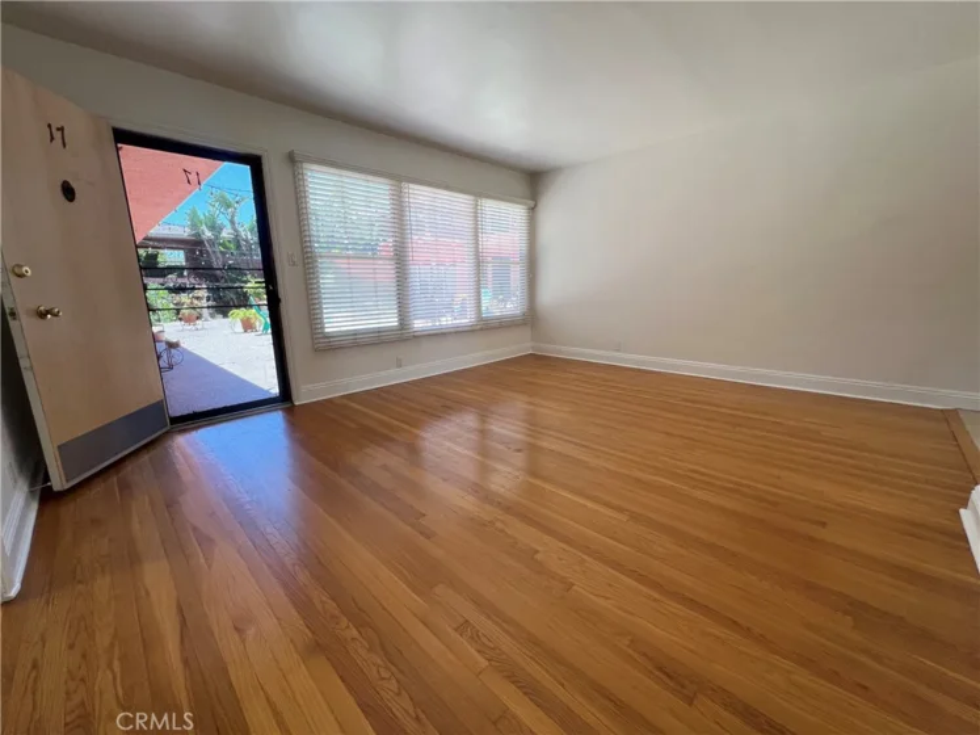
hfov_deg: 106.2
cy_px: 368
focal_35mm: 13
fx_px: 368
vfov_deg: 89.9
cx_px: 490
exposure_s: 1/120
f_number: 1.8
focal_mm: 1.57
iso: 100
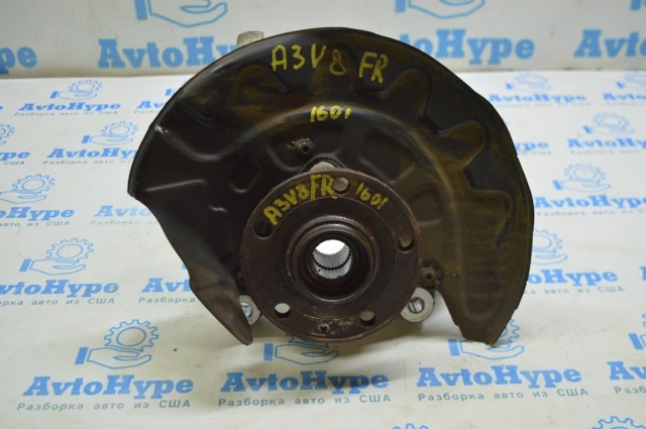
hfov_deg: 43.7
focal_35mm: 45
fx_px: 806
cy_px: 214
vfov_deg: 29.8
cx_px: 323
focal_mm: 30
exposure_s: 1/40
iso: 400
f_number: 4.2
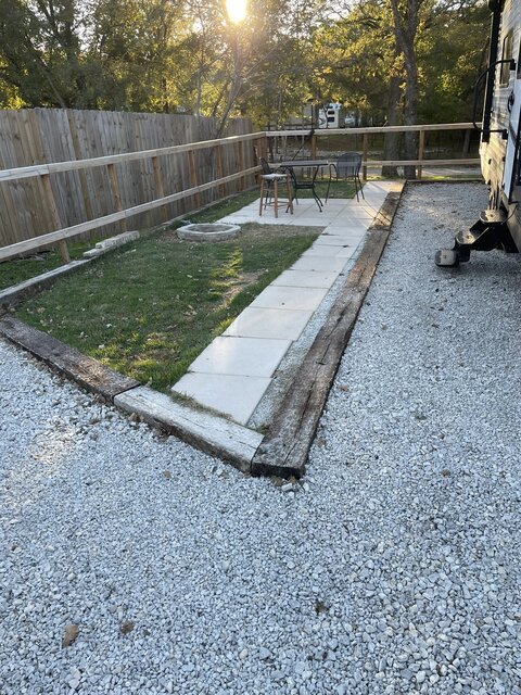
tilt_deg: -21.8
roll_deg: +1.6
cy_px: 348
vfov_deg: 67.3
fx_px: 522
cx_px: 260
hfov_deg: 53.1
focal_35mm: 26
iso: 32
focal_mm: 4.2
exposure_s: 1/222
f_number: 1.6
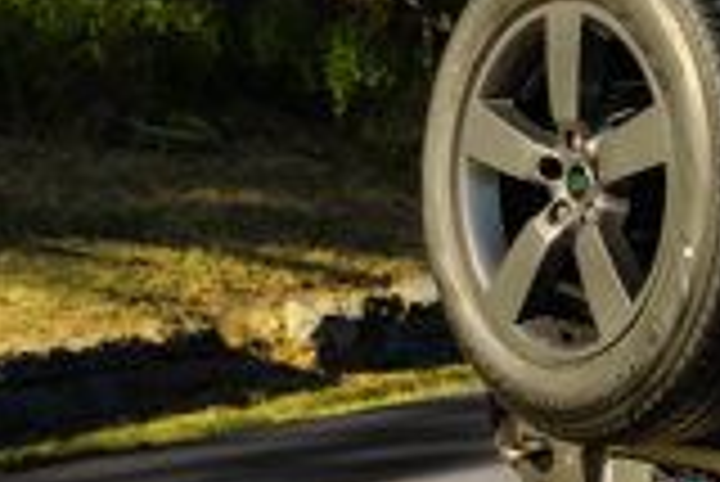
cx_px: 1179
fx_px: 1922
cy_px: 286
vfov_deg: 14.3
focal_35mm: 96
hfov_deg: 18.1
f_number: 4
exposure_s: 1/2000
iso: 320
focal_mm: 24
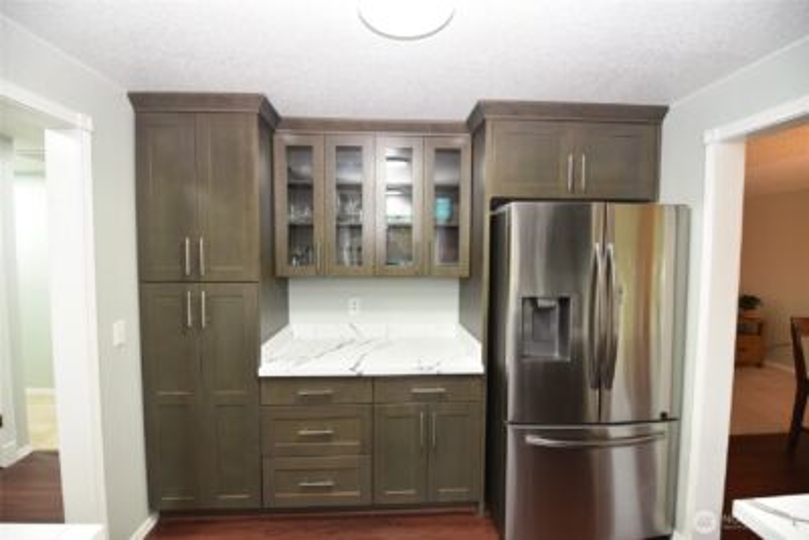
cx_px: 404
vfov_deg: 77.4
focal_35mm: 15
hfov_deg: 100.4
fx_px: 337
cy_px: 270
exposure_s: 1/60
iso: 800
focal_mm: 15
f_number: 3.2
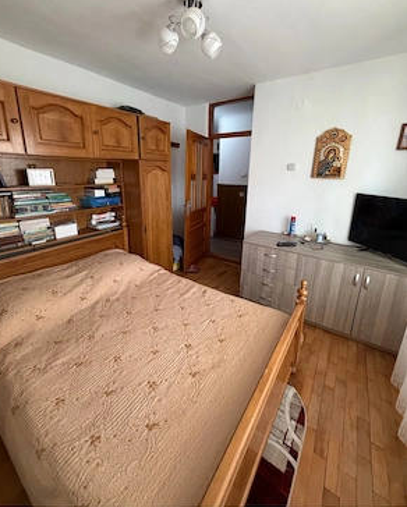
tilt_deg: -14.7
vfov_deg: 96.5
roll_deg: -1.1
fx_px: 225
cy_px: 230
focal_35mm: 15
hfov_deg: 84.1
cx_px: 199
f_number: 2.2
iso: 320
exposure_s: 1/61
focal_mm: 2.22
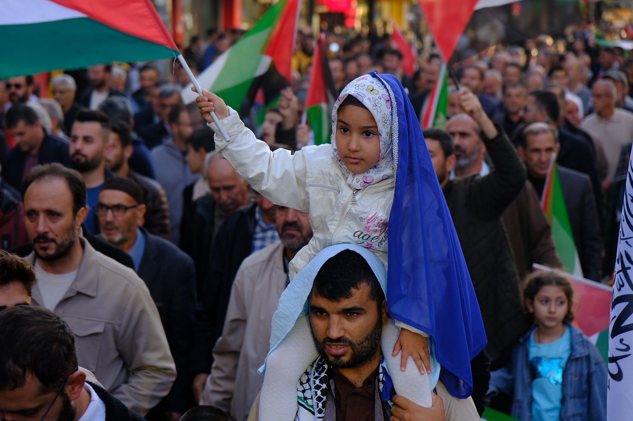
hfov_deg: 16.9
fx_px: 2126
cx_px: 314
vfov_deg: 11.3
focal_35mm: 121
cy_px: 210
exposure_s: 1/200
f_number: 4.5
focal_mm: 80
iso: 400
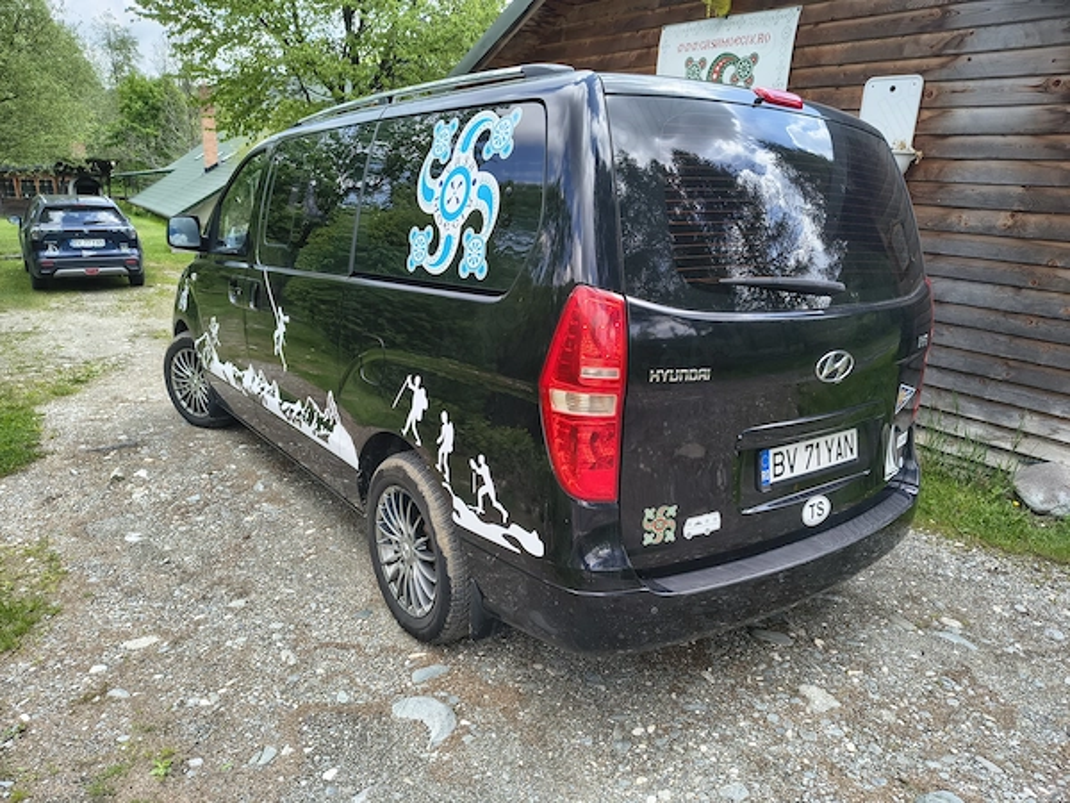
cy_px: 402
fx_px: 742
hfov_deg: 71.6
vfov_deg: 56.8
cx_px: 535
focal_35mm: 24
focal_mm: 5.56
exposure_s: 1/555
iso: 100
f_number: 1.8
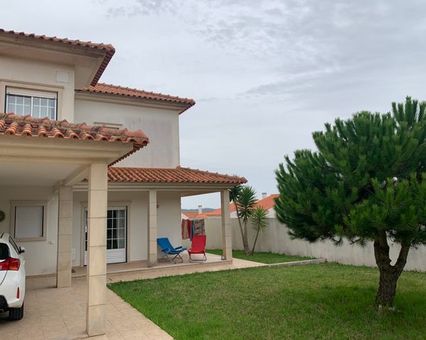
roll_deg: +1.5
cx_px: 199
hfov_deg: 62.2
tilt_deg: +6.0
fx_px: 353
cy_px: 170
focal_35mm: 28
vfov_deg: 51.5
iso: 25
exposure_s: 1/2755
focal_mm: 4.25
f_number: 1.8
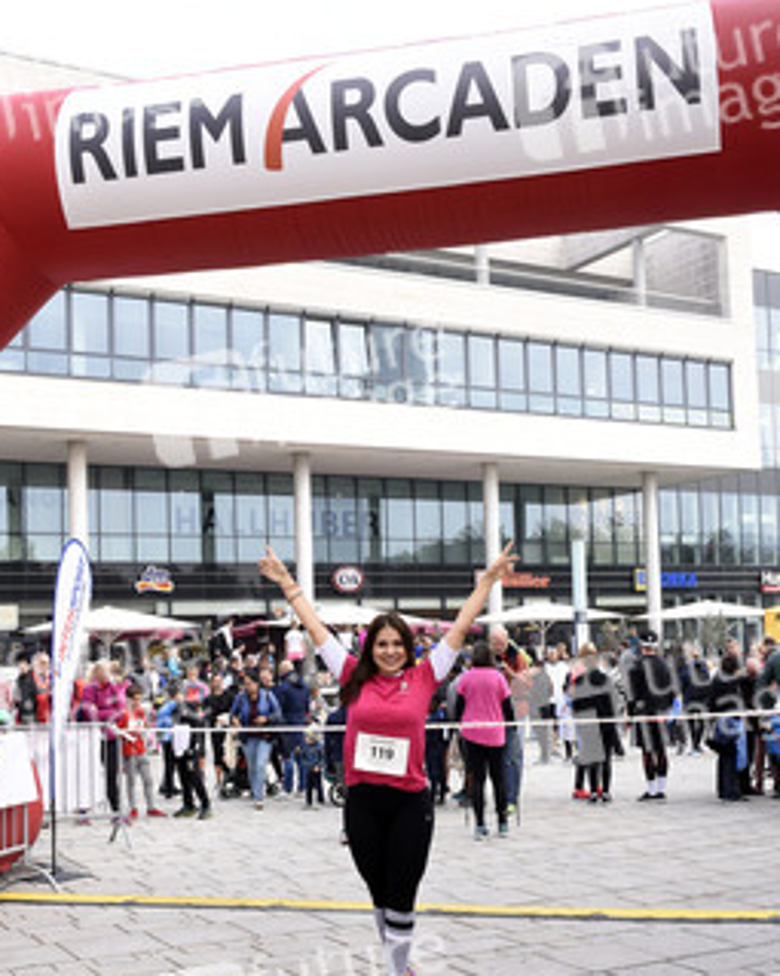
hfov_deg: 36.8
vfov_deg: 45.1
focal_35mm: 41
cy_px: 548
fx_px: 1172
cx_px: 388
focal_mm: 23
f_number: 8
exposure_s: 1/160
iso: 500
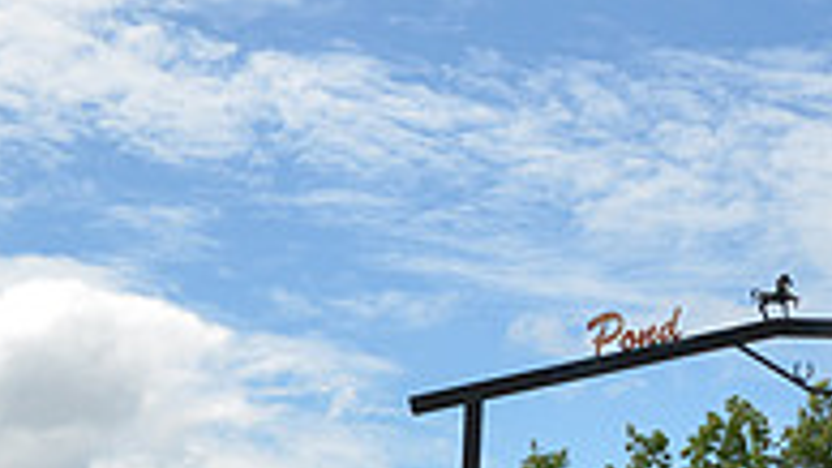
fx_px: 2174
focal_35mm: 99
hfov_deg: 20.5
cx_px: 948
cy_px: 404
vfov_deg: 12.2
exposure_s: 1/200
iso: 200
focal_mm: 21
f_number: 7.1
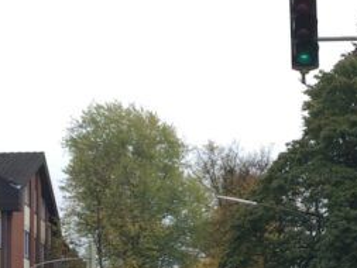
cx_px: 264
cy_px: 230
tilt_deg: +8.9
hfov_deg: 22.1
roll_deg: -0.1
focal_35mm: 88
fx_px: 908
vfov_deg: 16.6
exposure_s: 1/449
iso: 32
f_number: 2.2
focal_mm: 4.15
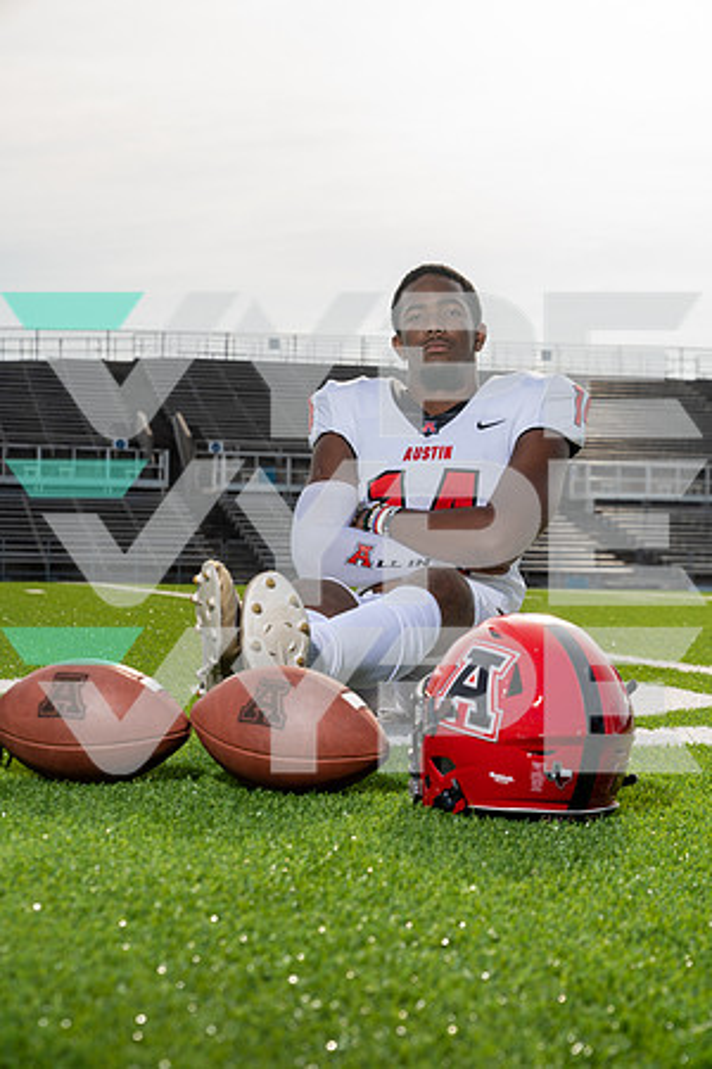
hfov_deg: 19.5
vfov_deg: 28.8
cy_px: 534
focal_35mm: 70
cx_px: 356
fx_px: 2077
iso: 100
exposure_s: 1/250
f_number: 6.3
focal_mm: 70
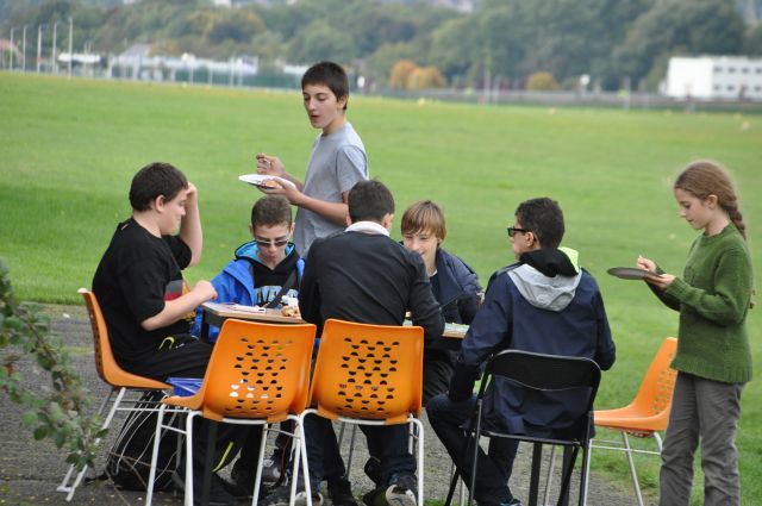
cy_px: 253
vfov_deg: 4.6
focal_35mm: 300
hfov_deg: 6.9
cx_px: 381
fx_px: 6342
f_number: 6.3
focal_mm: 200
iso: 800
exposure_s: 1/640
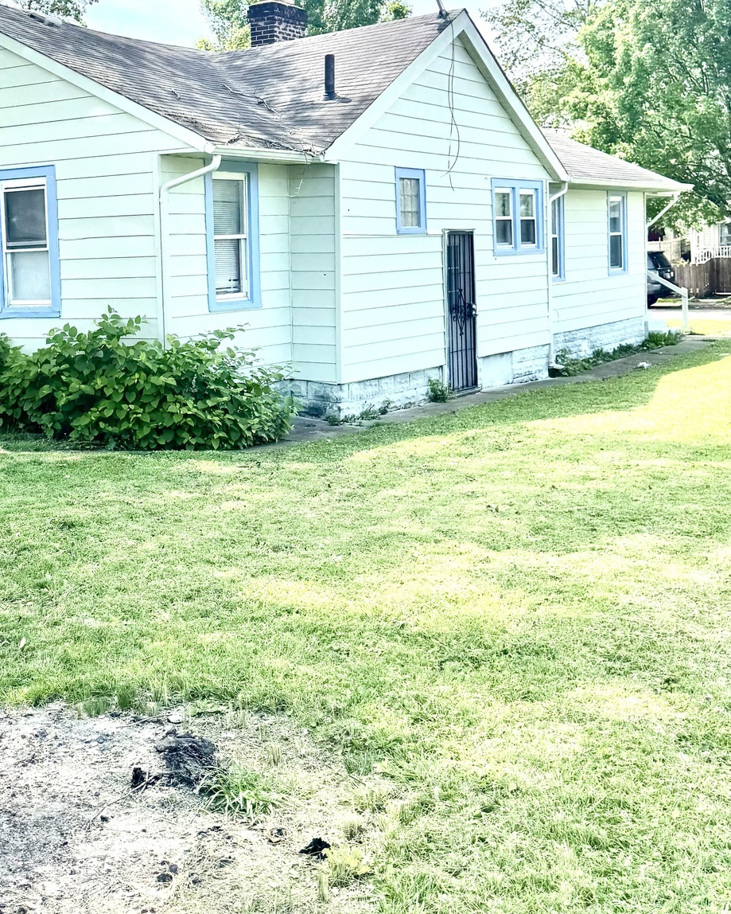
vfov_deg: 39.0
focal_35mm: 47
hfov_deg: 31.3
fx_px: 1271
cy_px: 299
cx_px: 150
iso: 80
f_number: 1.78
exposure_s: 1/2506
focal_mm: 6.76
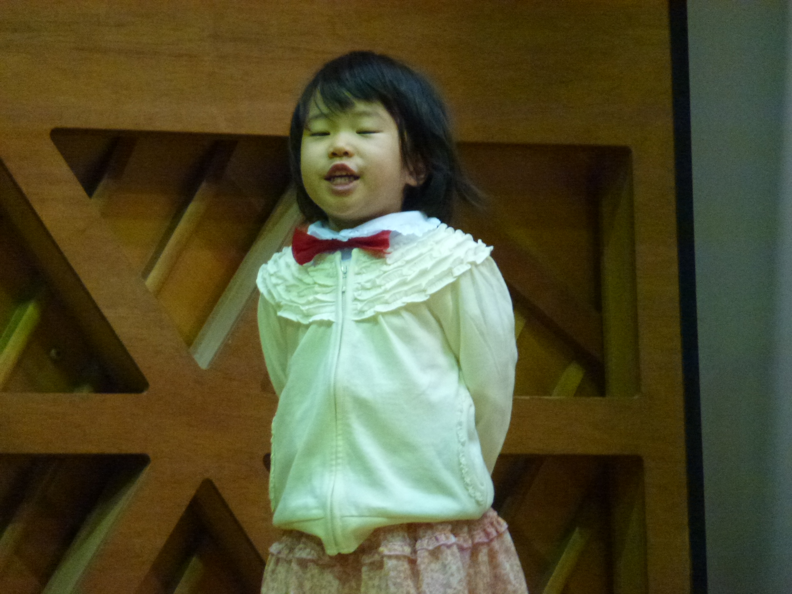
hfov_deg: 5.2
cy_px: 297
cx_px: 396
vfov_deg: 3.9
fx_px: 8786
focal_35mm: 384
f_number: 5.9
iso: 800
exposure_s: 1/20
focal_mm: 68.8
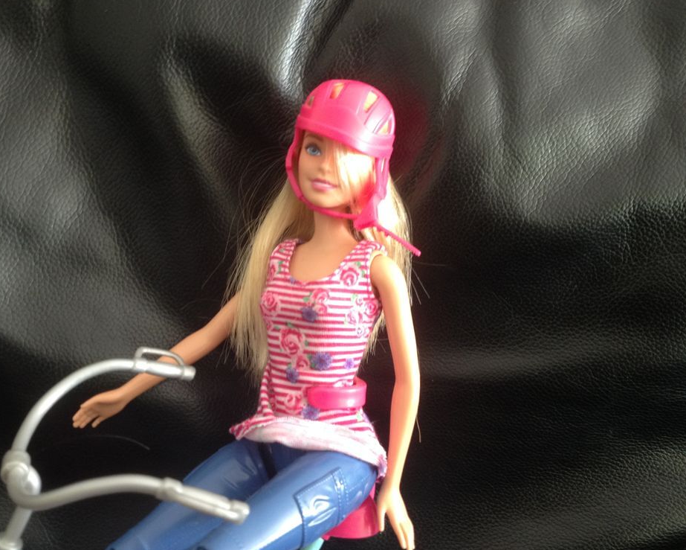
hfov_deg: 49.0
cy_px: 273
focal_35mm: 37
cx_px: 317
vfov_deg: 40.2
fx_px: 751
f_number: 2.4
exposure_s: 1/20
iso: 100
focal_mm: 4.28
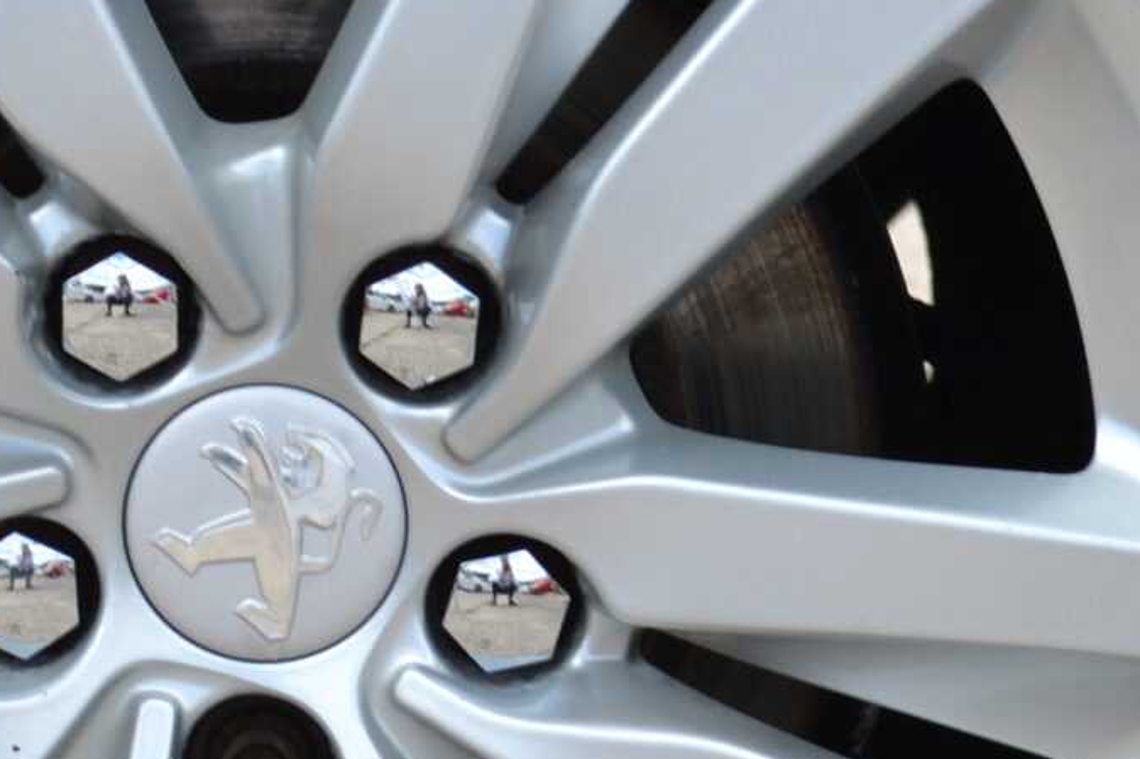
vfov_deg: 6.0
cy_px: 374
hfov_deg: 9.0
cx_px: 277
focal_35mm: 228
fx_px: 7218
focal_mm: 40
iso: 100
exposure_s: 1/125
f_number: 5.6
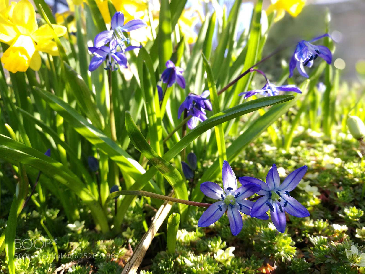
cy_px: 137
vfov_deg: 51.4
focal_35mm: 27
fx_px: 285
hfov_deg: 65.3
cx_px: 182
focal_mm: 4.5
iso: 50
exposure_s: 1/127
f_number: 4
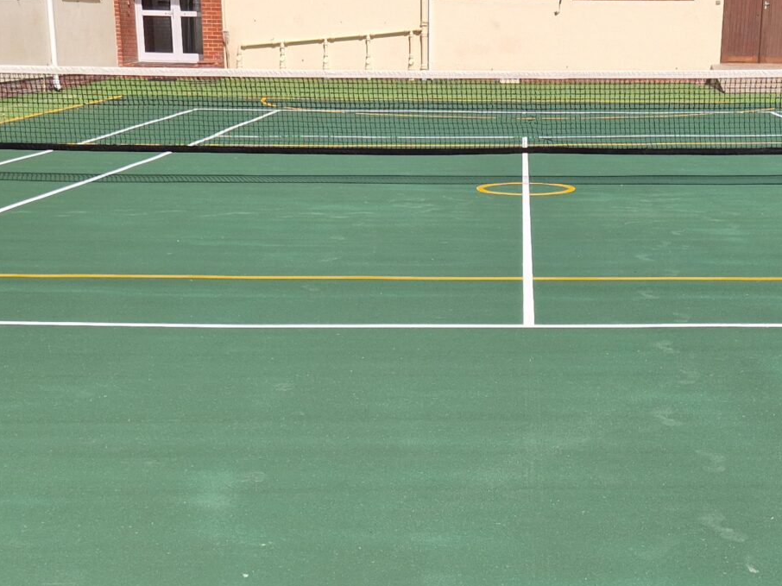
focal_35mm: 65
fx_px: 1468
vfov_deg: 22.2
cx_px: 494
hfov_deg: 29.7
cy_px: 481
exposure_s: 1/1984
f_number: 1.8
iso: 25
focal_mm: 5.4
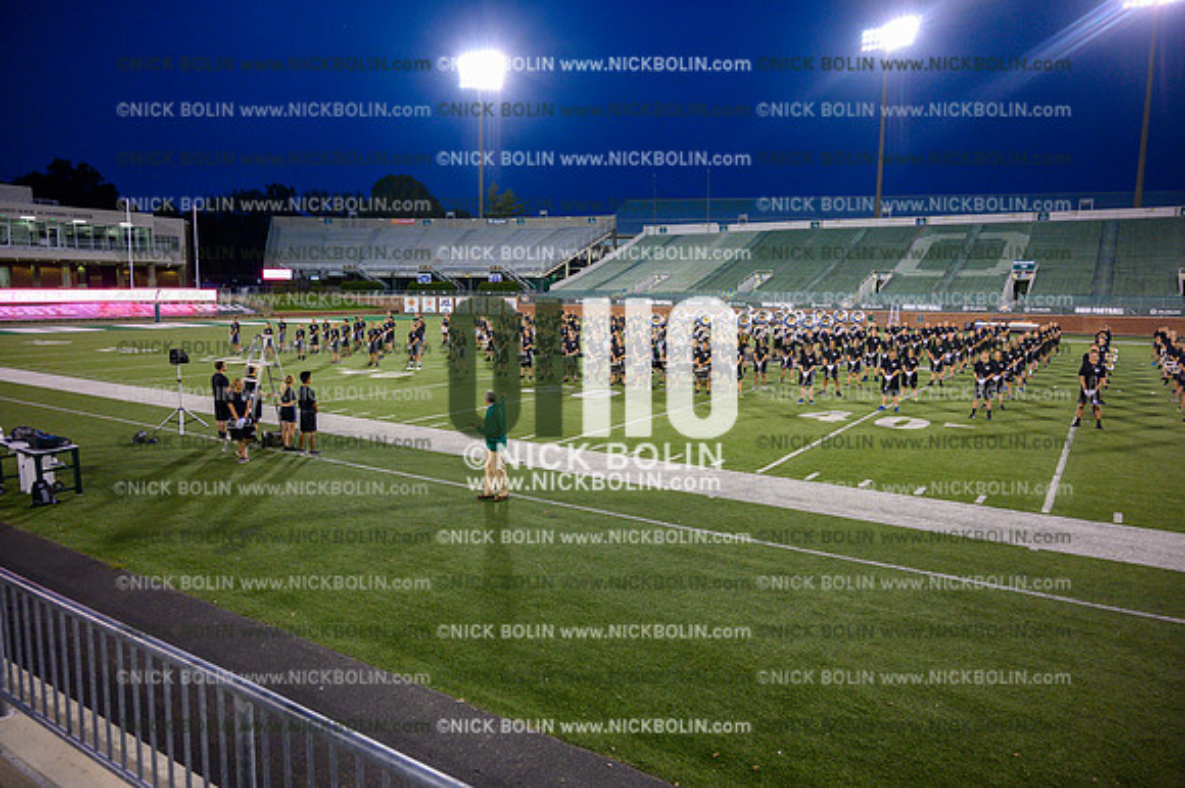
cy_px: 394
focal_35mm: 24
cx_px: 592
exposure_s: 1/640
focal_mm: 24
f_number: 4
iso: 4000
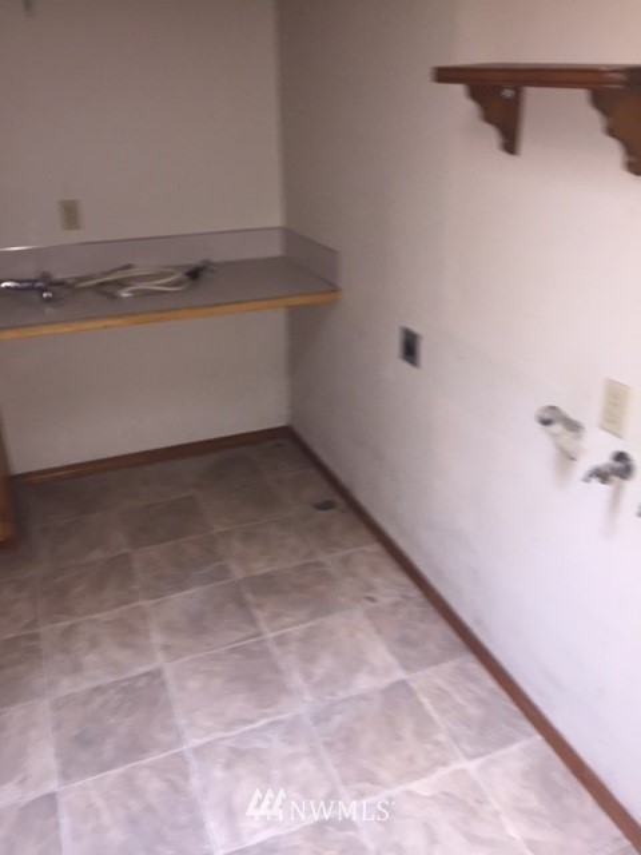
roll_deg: +1.0
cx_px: 320
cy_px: 428
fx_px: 716
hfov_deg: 48.2
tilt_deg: -22.5
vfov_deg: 61.7
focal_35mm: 29
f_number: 2.2
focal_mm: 4.15
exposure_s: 1/16
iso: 125
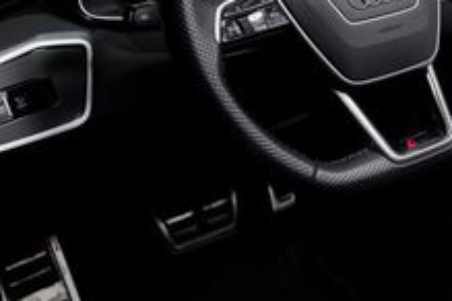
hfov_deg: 27.1
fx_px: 879
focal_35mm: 70
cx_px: 460
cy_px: 3
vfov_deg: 18.9
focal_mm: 24
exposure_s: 1/160
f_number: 5.6
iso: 250
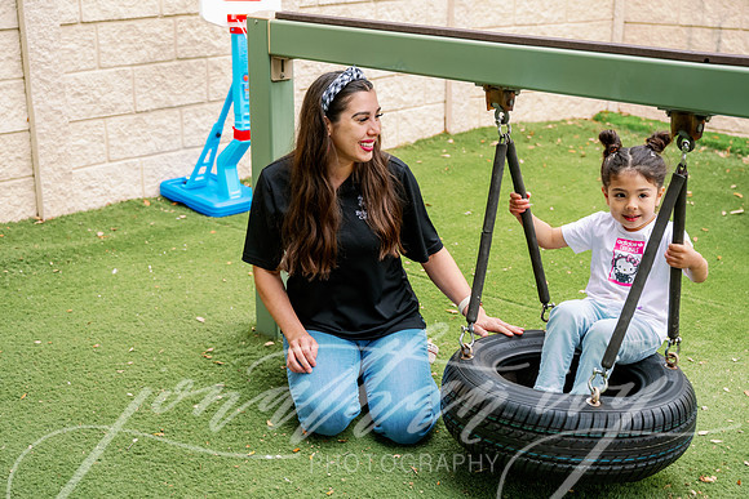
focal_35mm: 51
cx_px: 374
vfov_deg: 26.5
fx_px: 1061
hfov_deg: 38.9
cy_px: 250
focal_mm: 51
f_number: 4
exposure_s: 1/640
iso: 1000
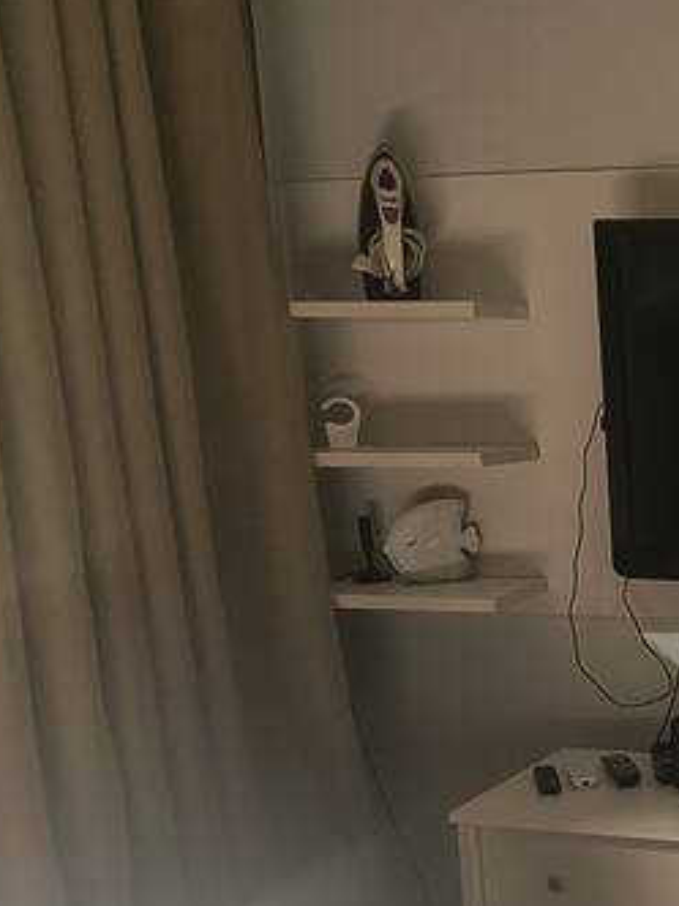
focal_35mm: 39
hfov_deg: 28.5
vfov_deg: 46.3
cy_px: 671
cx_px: 933
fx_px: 1020
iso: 100
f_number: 2.2
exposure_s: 1/170
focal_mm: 2.13
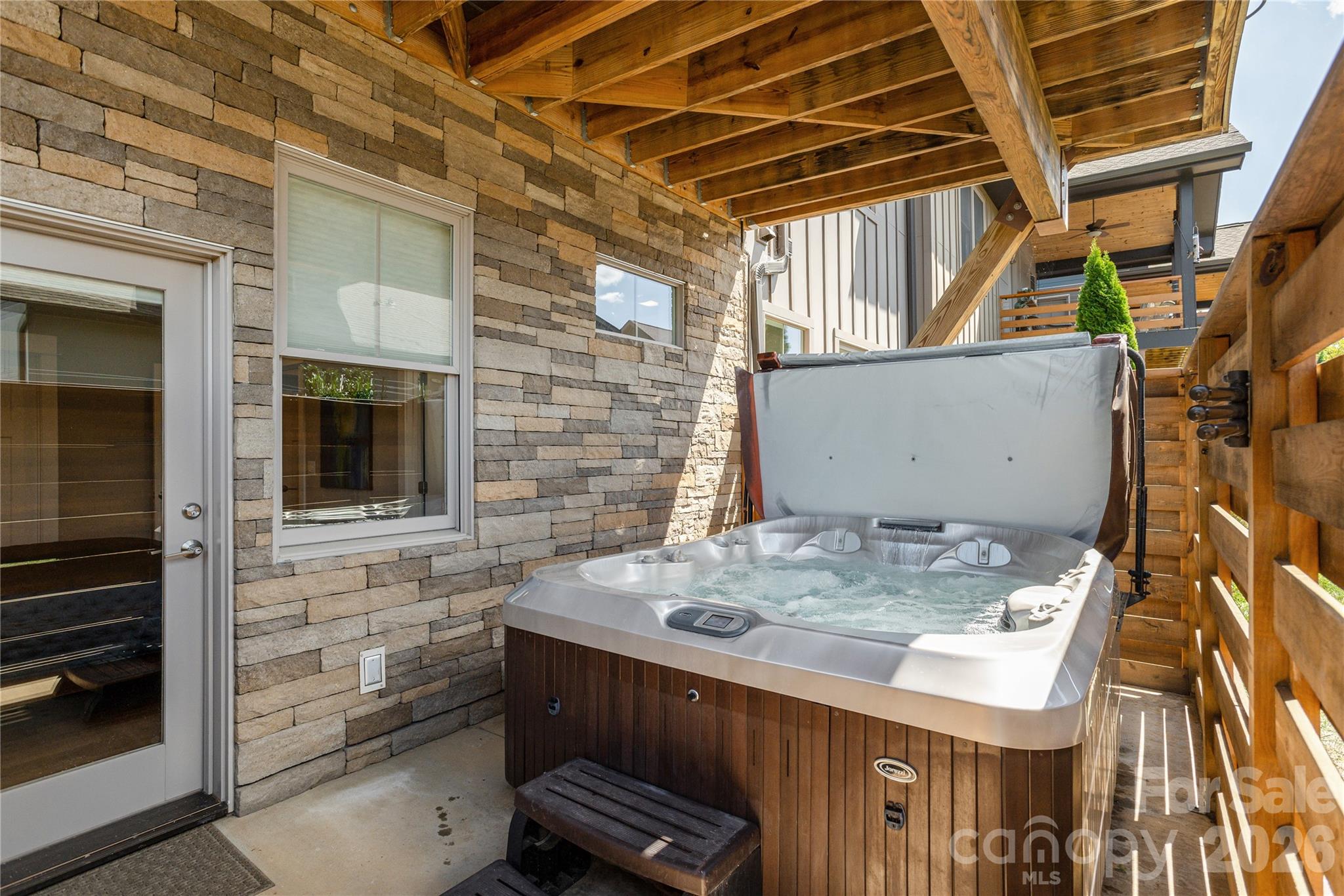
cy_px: 448
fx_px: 635
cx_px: 672
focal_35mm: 17
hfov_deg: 93.3
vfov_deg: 70.5
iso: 320
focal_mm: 17
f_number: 7.1
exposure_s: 1/400
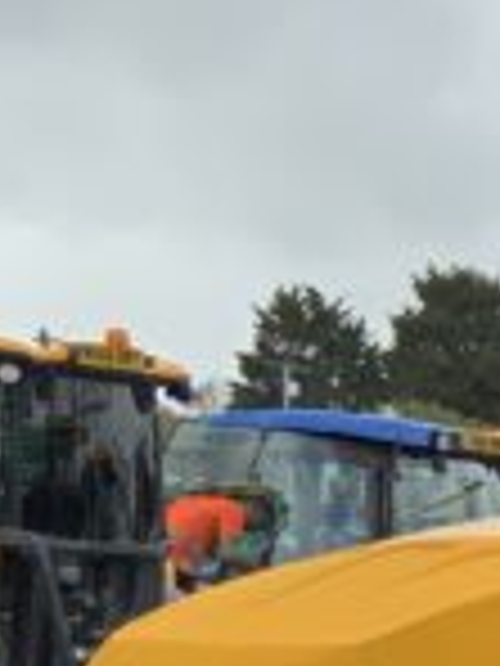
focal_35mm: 200
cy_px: 1071
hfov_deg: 6.4
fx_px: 3852
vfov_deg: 9.5
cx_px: 1797
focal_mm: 3
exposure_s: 1/1015
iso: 16
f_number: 1.8
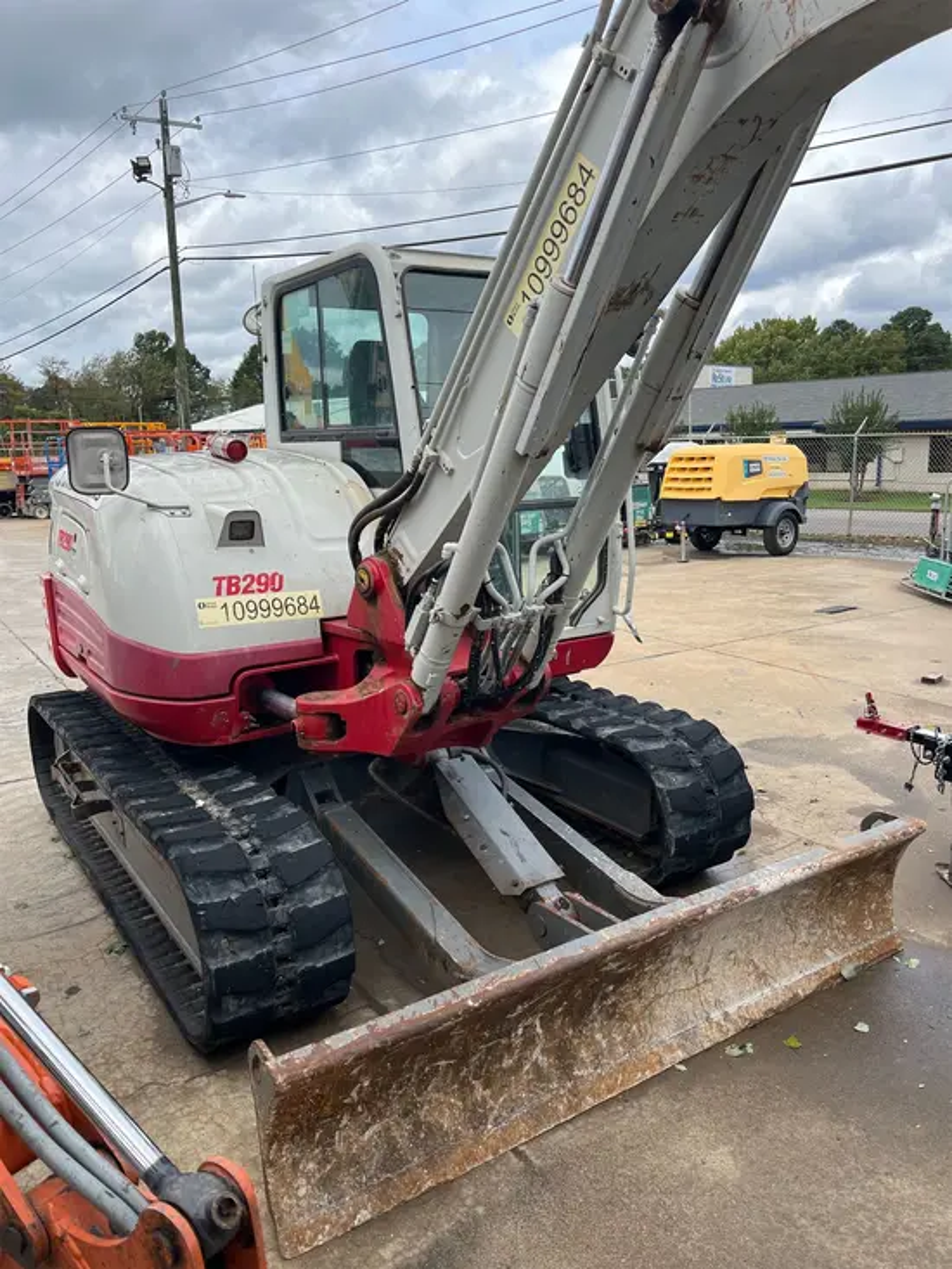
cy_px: 634
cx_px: 476
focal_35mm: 26
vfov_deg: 67.3
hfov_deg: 53.1
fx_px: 953
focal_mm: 5.1
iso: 50
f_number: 1.6
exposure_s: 1/2410
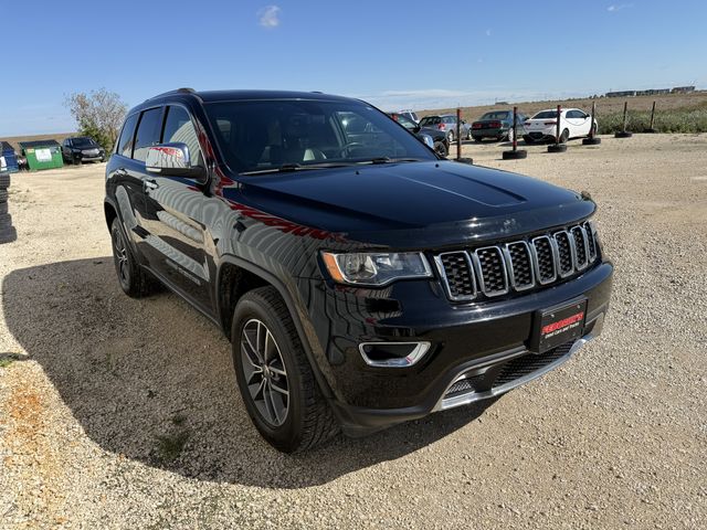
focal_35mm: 24
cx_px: 354
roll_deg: +3.4
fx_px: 490
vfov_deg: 56.8
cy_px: 265
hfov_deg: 71.6
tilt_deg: -17.4
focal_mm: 6.76
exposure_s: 1/4167
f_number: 1.78
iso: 80
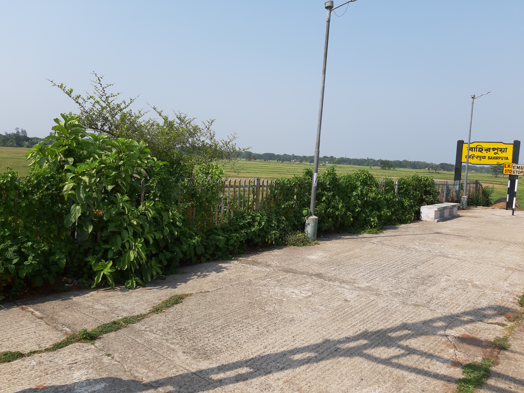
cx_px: 262
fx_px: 409
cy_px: 196
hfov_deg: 65.3
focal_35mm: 27
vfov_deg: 51.4
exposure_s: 1/1266
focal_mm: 3.93
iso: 40
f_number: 1.7
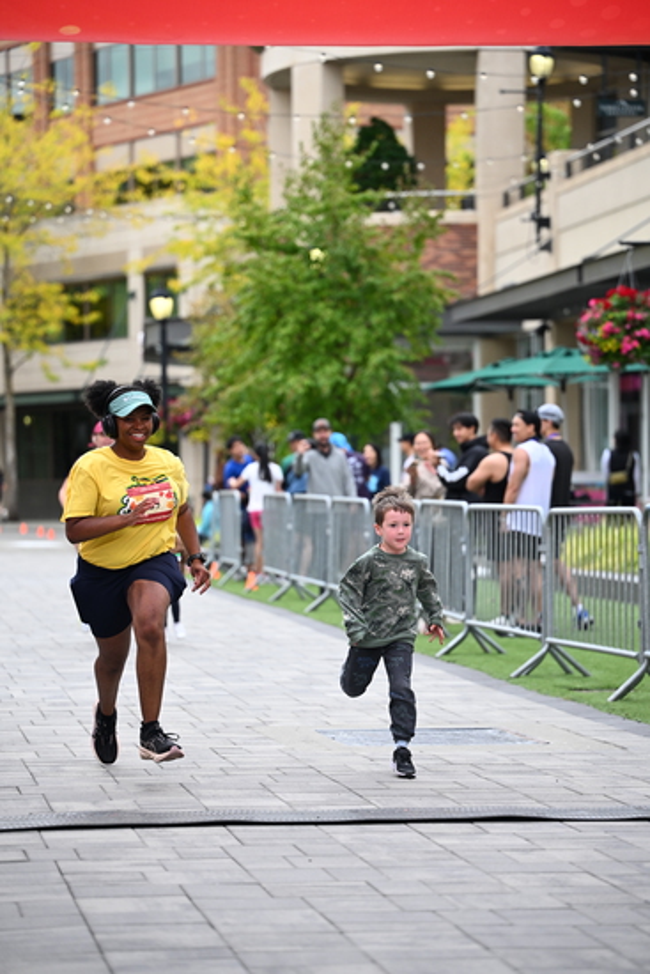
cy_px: 487
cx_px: 325
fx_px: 2842
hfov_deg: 13.0
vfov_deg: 19.5
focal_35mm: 105
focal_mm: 105
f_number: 2.8
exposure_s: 1/2500
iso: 640
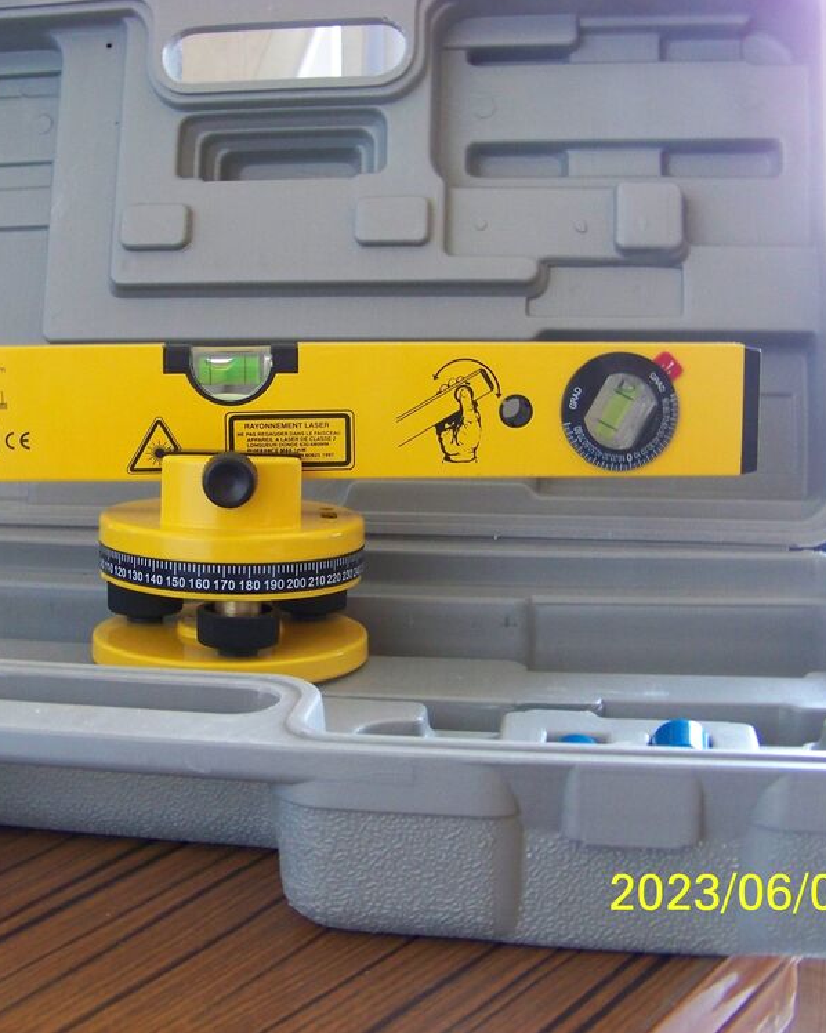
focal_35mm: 47
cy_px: 516
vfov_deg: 39.6
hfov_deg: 31.8
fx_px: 1437
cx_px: 276
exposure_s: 1/30
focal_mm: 5.85
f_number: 2.8
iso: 200
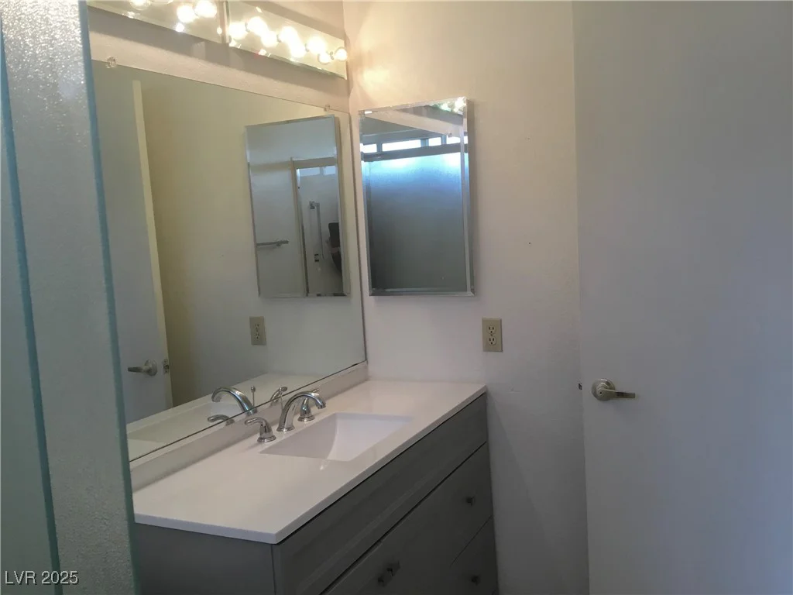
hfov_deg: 58.4
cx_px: 396
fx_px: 710
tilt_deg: -6.6
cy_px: 298
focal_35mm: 31
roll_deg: +3.7
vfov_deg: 45.4
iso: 25
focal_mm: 3.3
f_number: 2.4
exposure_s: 1/30
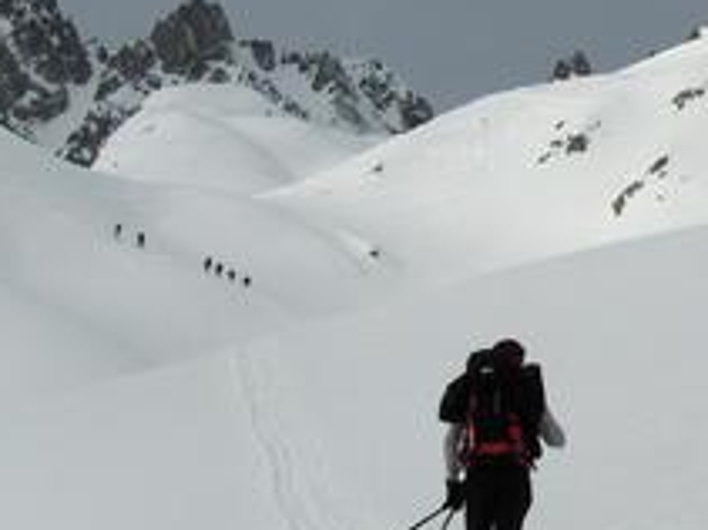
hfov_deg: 16.7
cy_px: 94
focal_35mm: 111
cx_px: 936
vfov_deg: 13.3
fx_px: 2269
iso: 50
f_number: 4.8
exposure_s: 1/2083
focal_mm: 8
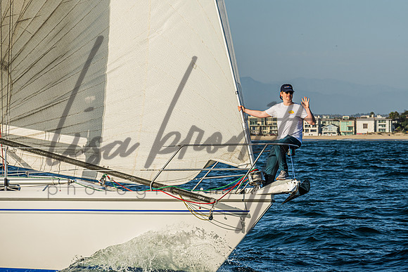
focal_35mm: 156
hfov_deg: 13.2
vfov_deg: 8.8
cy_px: 93
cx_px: 269
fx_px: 1766
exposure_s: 1/1000
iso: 100
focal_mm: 115
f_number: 6.3
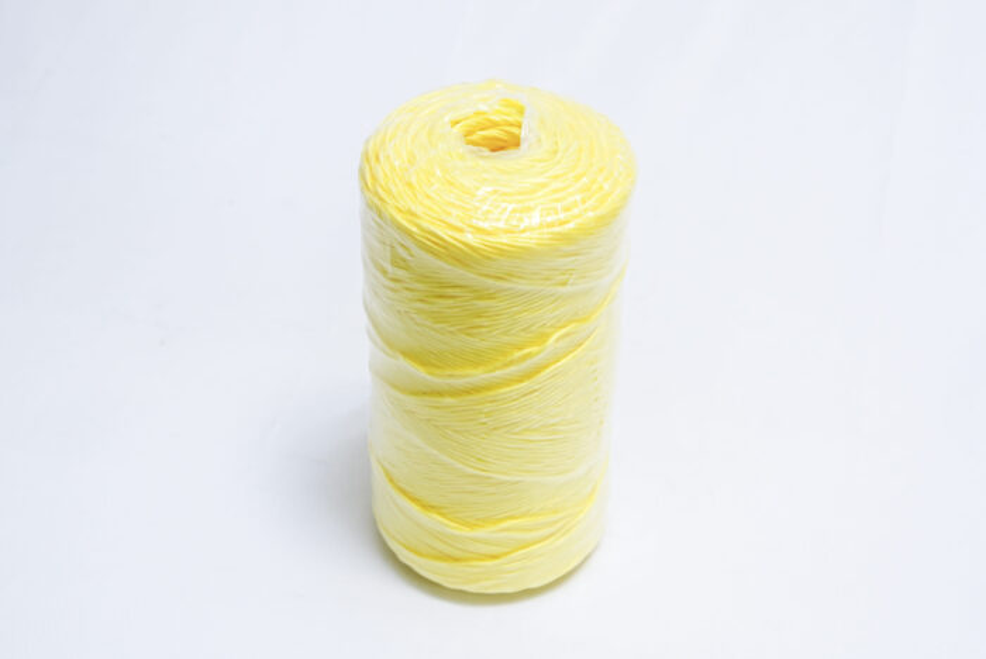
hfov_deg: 34.5
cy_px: 330
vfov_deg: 23.4
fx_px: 1590
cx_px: 493
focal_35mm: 58
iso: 3200
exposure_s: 1/200
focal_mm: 58
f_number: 9
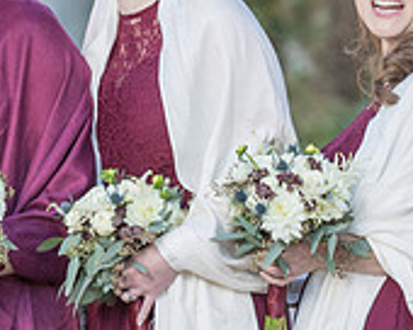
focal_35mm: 685
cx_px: 12
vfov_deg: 2.3
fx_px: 8373
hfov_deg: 2.8
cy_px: 74
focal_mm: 194
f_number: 5.6
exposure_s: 1/200
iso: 640
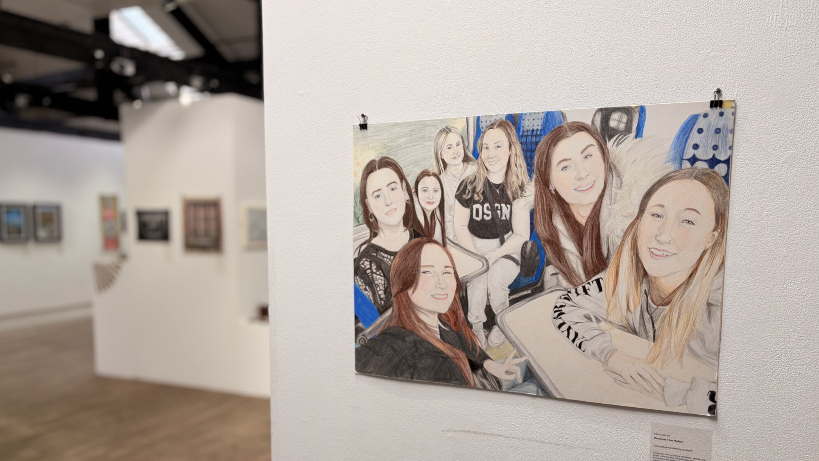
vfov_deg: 40.0
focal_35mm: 29
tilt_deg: -5.8
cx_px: 414
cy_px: 281
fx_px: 630
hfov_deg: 66.1
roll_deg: +0.0
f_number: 1.6
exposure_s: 1/100
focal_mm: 5.96
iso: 32
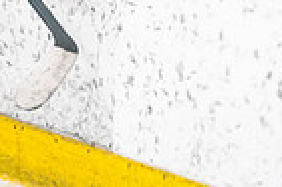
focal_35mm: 508
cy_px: -235
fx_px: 3975
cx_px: -243
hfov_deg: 4.0
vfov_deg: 2.7
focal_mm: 105
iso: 3200
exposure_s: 1/1250
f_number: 2.8
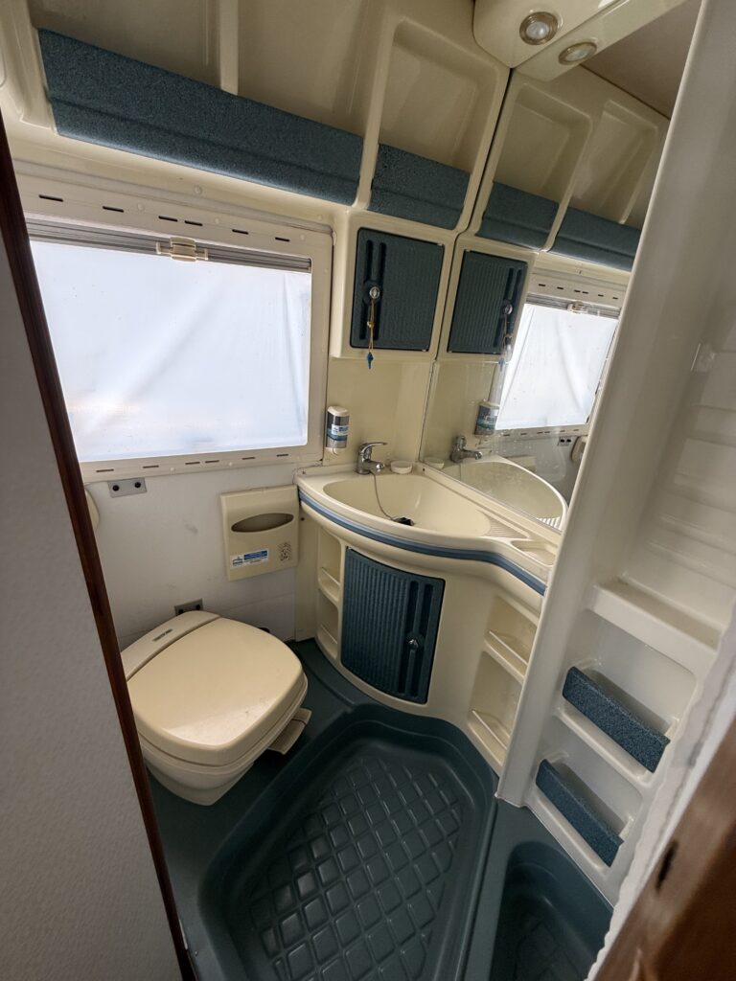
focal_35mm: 14
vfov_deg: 102.1
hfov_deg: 85.7
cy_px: 490
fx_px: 397
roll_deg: -4.6
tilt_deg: -15.9
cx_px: 368
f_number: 2.2
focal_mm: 2.22
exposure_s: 1/99
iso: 80
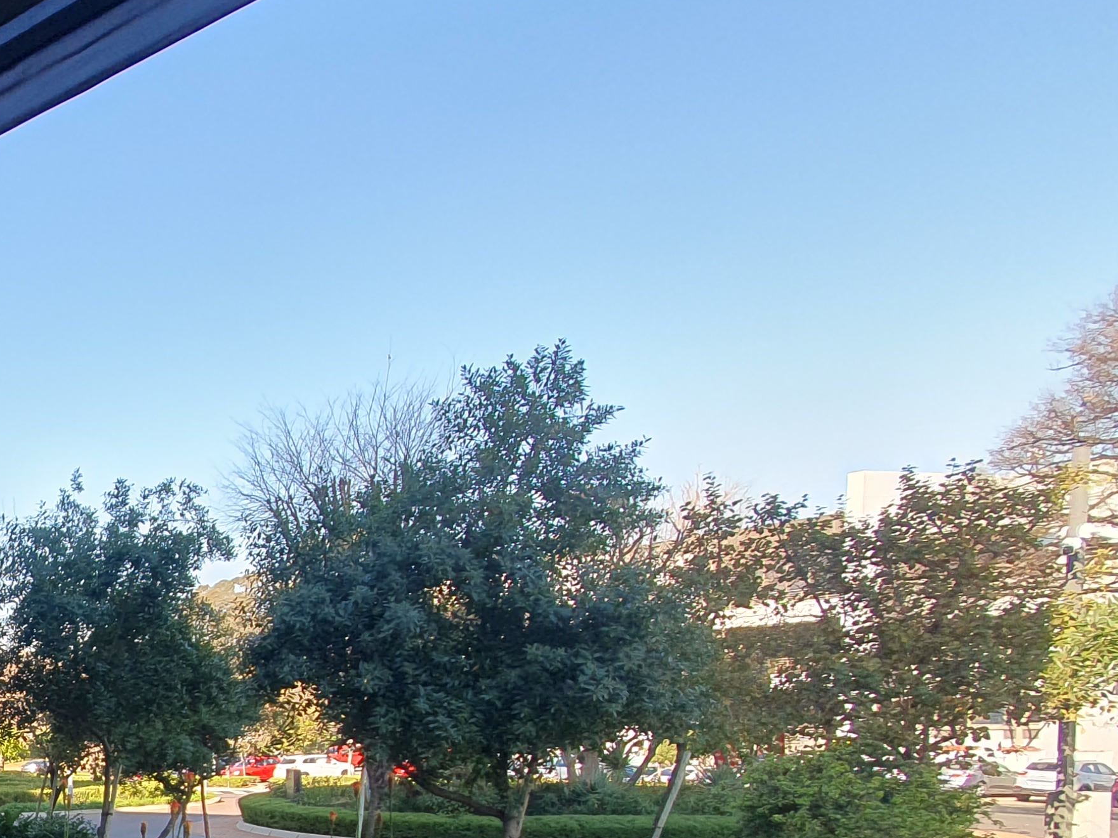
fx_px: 1098
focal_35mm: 34
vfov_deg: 38.1
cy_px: 795
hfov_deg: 40.7
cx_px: -172
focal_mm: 1.8
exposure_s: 1/287
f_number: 2.2
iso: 50
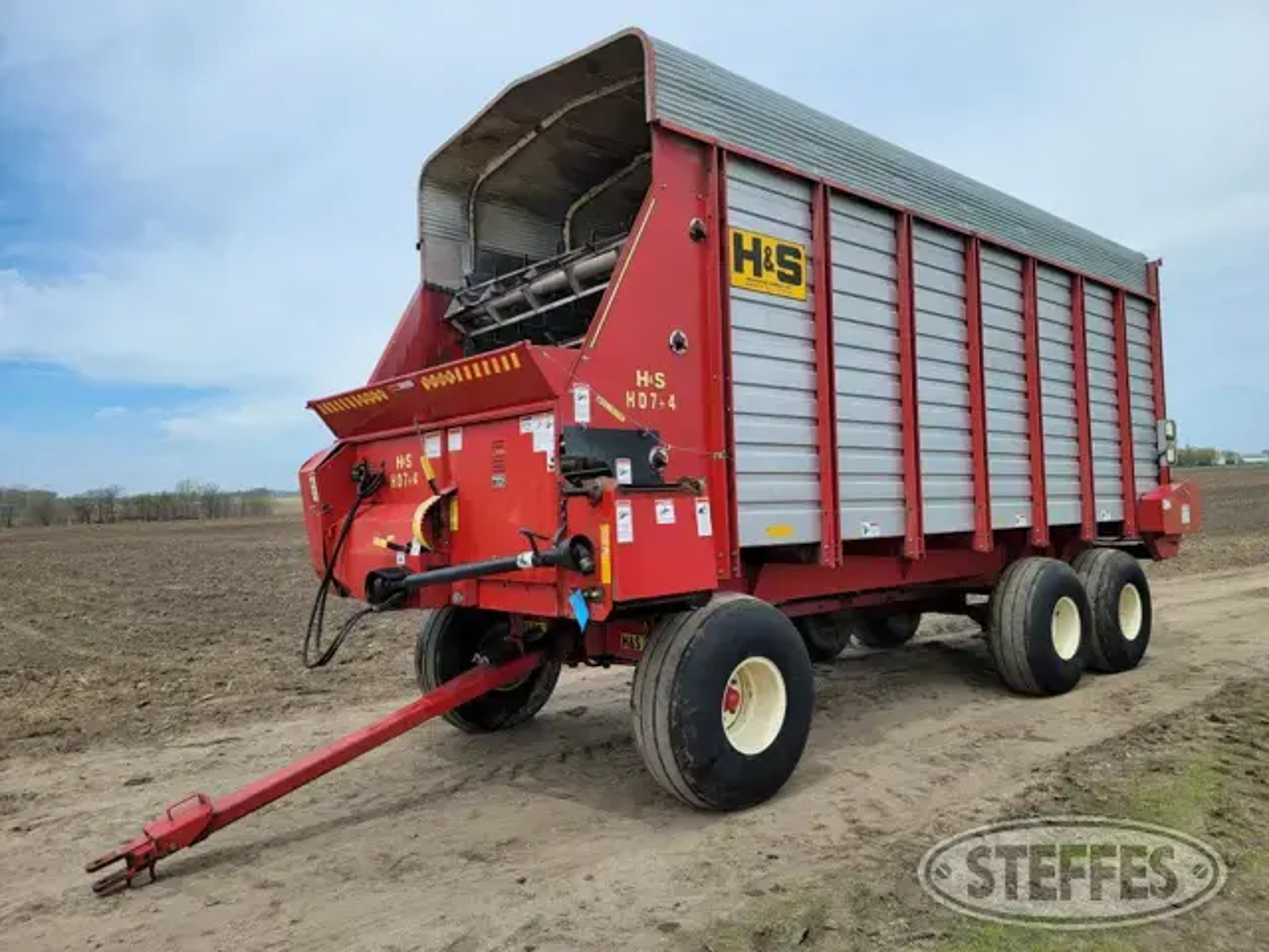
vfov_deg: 56.8
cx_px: 634
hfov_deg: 71.6
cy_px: 476
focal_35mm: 24
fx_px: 880
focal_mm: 6.7
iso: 16
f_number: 1.8
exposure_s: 1/878
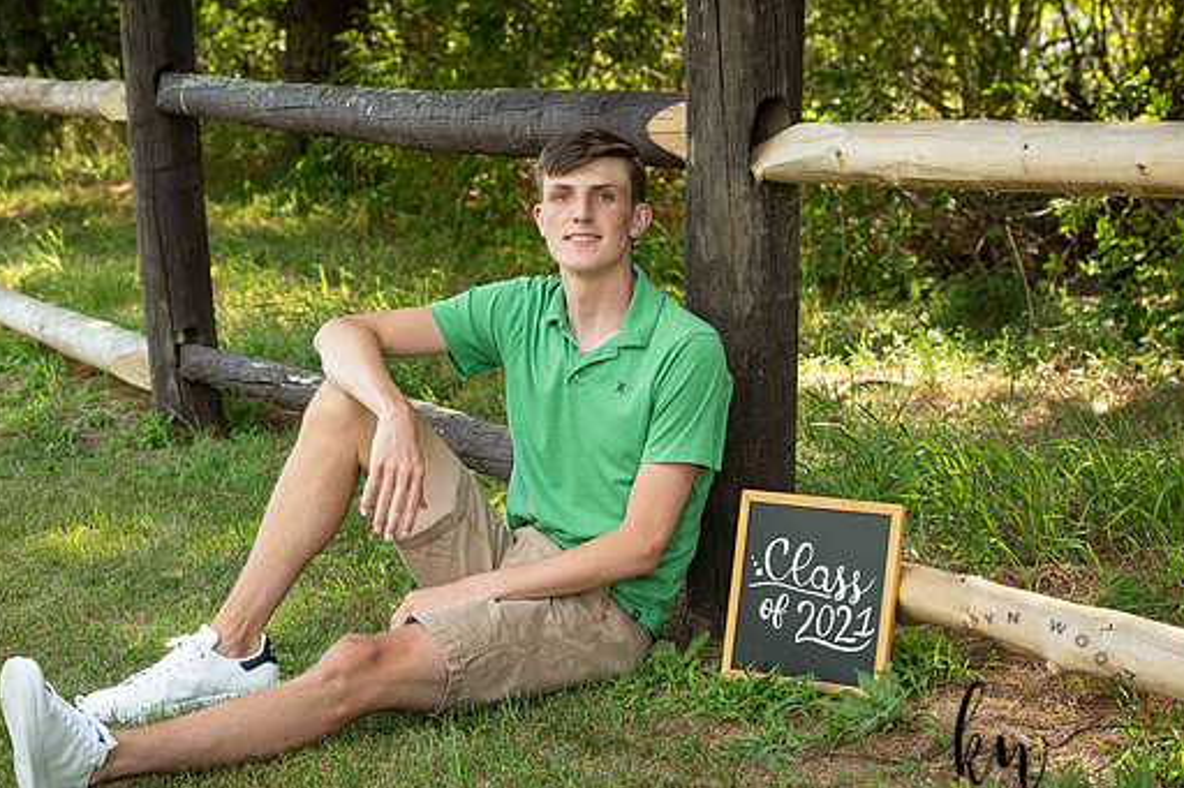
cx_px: 548
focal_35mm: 93
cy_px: 443
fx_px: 3058
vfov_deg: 14.7
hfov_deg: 21.9
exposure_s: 1/200
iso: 500
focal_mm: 82
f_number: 6.3
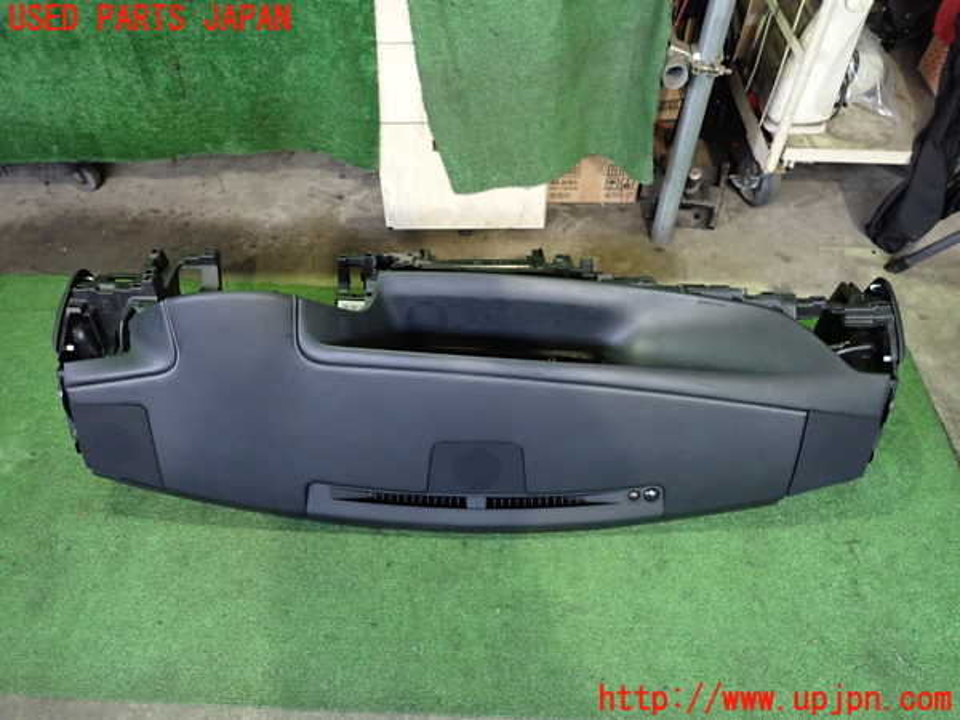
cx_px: 480
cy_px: 360
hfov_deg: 69.4
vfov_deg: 54.9
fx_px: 693
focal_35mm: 25
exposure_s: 1/30
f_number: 2
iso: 800
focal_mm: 4.5
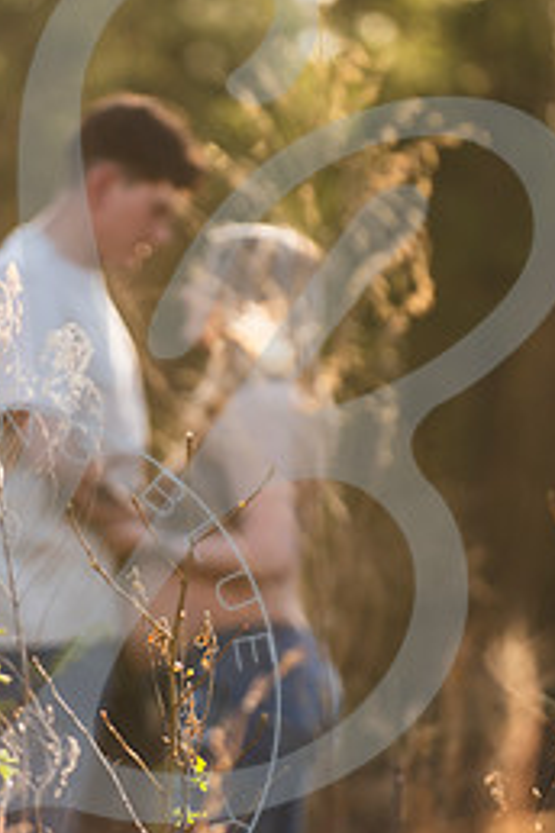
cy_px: 458
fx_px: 6868
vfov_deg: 6.9
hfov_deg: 4.6
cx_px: 126
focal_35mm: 297
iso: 100
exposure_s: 1/400
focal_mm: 170
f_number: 2.8
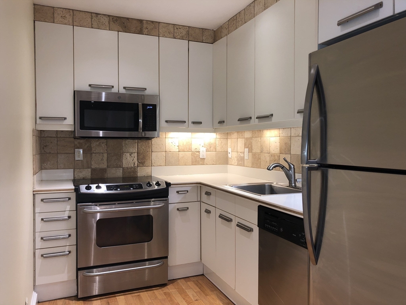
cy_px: 152
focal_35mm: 28
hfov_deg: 63.4
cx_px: 203
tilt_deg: -1.0
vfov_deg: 49.7
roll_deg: +0.2
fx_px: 328
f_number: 1.8
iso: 20
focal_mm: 3.99
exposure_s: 1/19
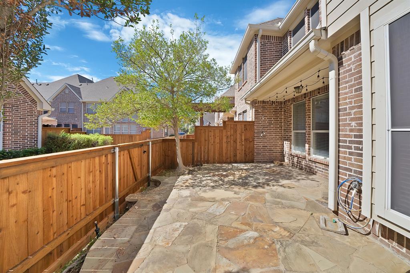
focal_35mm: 12
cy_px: 136
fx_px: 137
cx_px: 205
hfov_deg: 112.6
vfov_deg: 90.0
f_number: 9
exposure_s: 1/200
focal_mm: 12
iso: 640
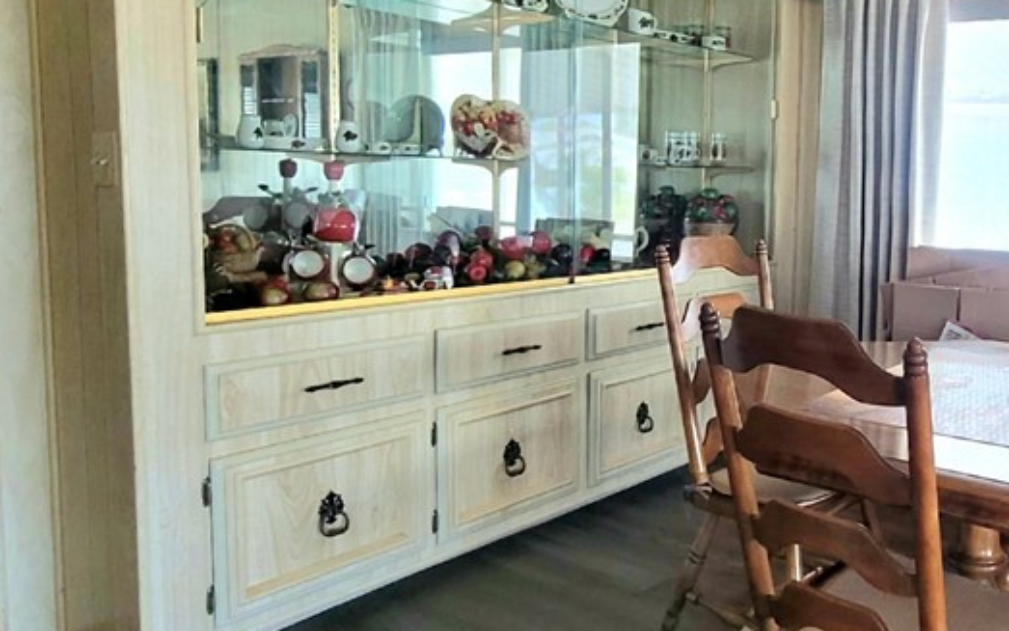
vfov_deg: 45.8
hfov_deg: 60.8
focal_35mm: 27
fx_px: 743
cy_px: 257
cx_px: 855
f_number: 2.2
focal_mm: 2.2
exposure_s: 1/60.2
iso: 400
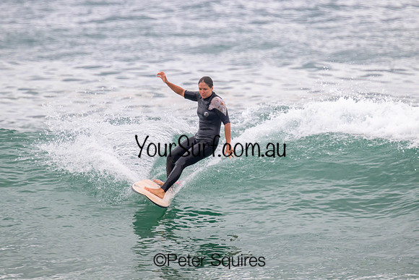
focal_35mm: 965
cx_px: 239
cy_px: 111
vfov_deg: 1.4
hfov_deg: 2.1
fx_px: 11239
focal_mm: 800
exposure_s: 1/2000
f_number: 11
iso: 1250
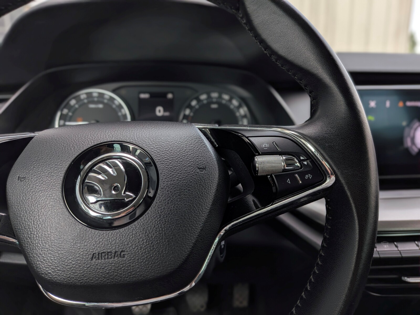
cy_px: 158
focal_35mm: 24
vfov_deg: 56.8
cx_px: 210
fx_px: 291
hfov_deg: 71.6
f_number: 1.7
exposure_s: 1/488
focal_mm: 4.53
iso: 30
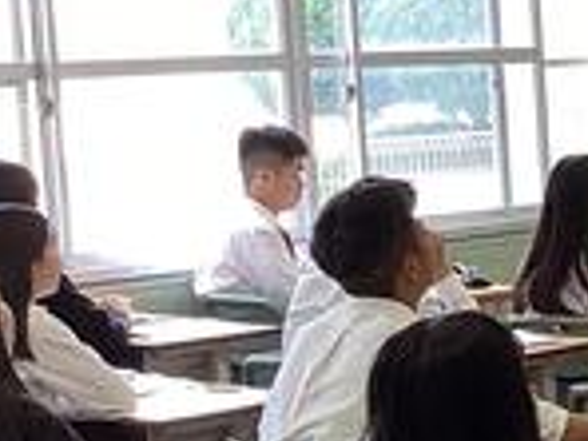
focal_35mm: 147
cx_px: 1196
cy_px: 292
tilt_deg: -7.0
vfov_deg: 10.1
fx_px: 2497
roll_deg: +2.8
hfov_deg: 11.9
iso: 50
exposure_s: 1/60
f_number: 2.4
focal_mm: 3.3
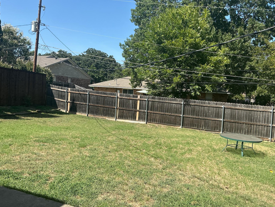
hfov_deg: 60.0
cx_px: 137
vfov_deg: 46.8
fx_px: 238
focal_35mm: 30
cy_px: 103
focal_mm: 3
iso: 25
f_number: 1.8
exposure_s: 1/1144
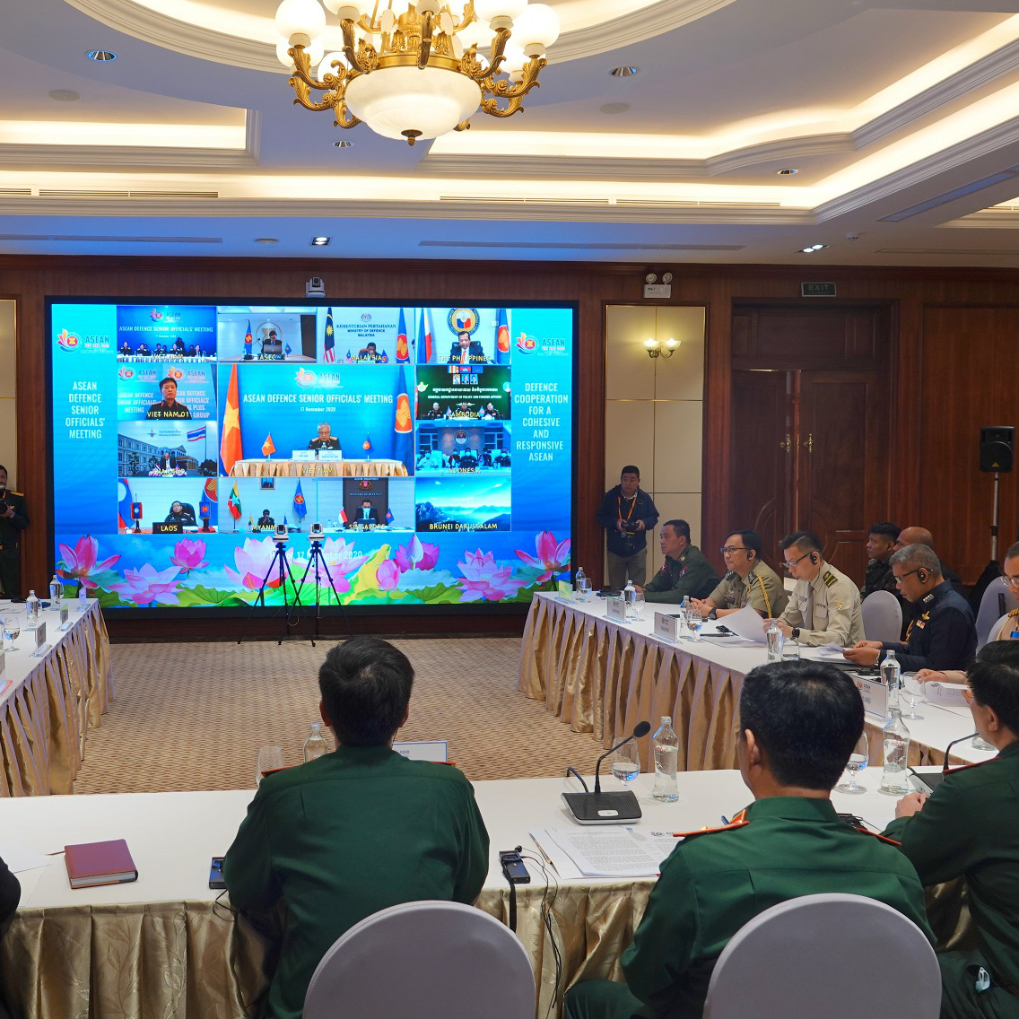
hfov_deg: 50.0
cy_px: 509
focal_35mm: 32
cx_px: 325
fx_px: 1066
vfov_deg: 51.1
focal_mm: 9.02
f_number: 2.5
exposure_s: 1/60
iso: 100
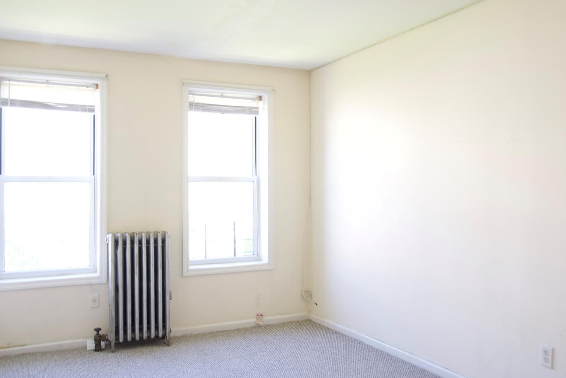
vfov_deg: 41.1
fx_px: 503
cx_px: 280
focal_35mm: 32
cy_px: 183
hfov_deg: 58.7
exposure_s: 1/8
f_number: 4
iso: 100
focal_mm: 24
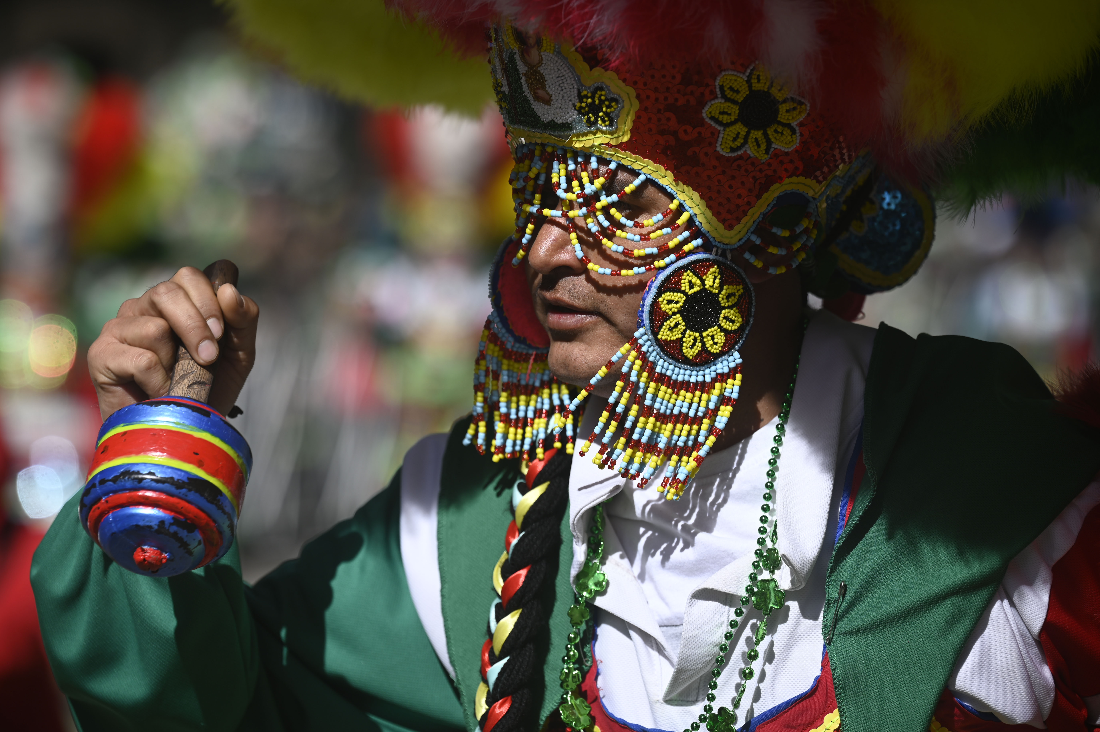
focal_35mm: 160
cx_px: 550
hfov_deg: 12.8
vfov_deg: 8.6
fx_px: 4886
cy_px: 366
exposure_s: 1/1500
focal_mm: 160
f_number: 4
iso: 100
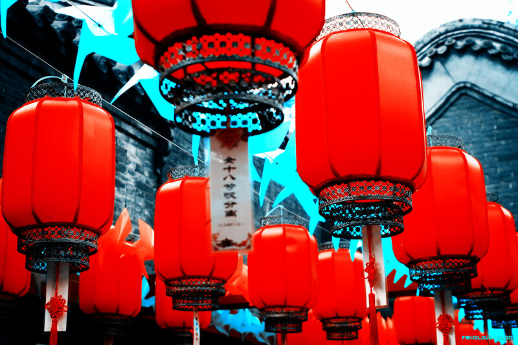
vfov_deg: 24.4
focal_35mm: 56
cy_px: 172
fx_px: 798
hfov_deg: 35.9
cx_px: 259
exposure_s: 1/1000
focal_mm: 37
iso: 1250
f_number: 5.6
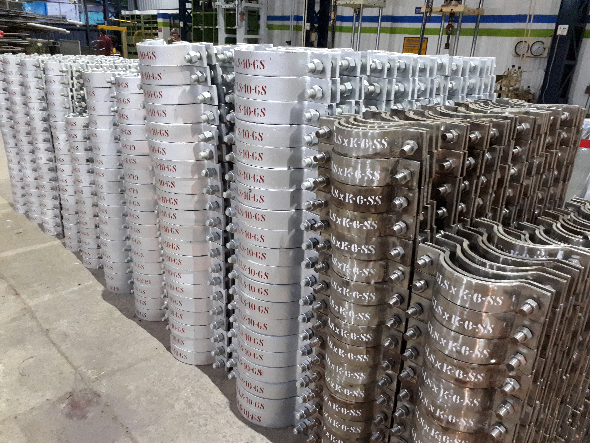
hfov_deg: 65.3
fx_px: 460
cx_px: 295
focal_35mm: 27
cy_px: 222
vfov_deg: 51.4
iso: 640
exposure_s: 1/17
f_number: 1.9
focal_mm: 3.6
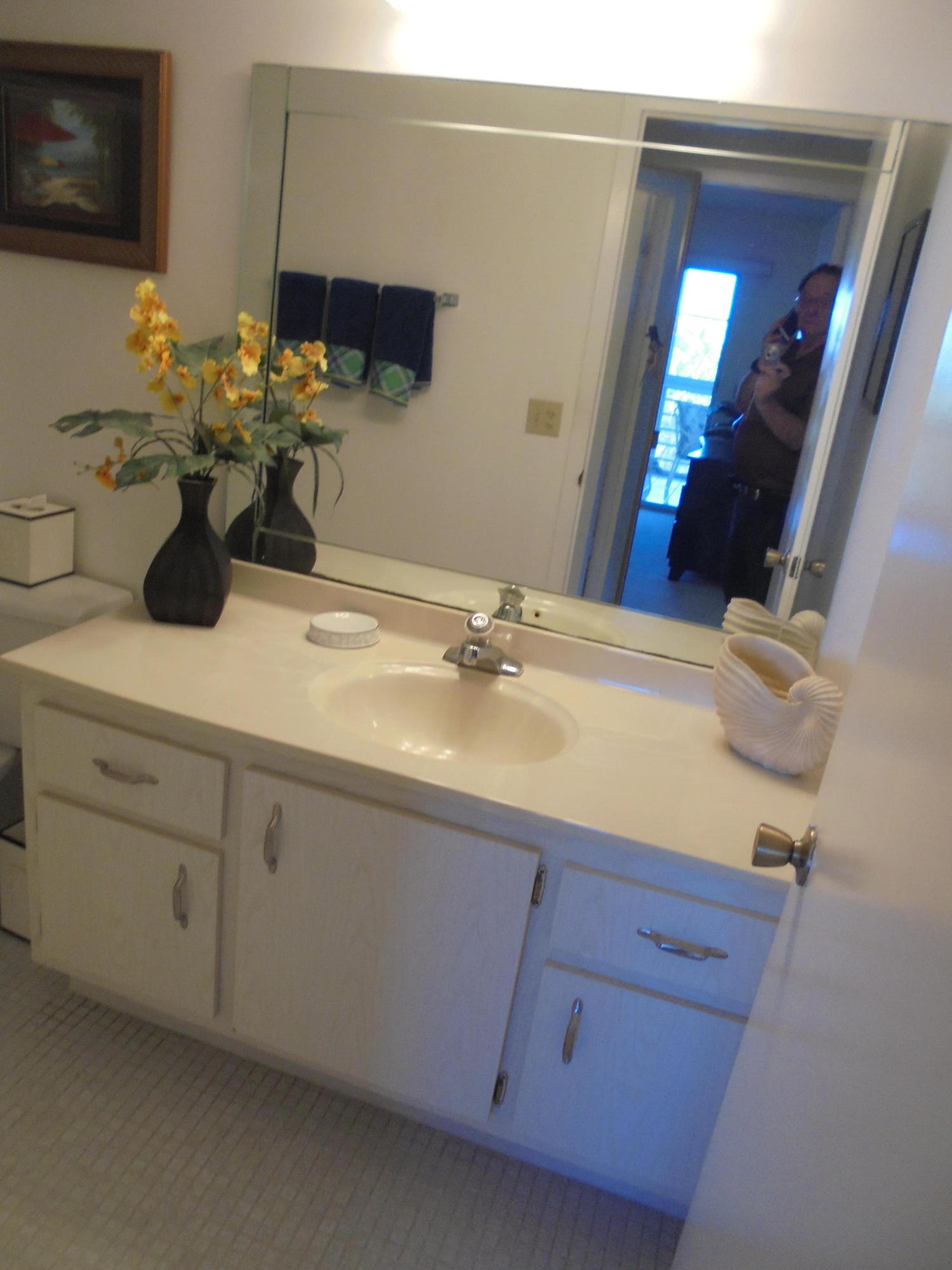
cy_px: 635
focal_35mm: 26
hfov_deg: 53.1
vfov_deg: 67.3
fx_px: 953
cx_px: 476
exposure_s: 1/40
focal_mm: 4.6
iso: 200
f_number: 3.5
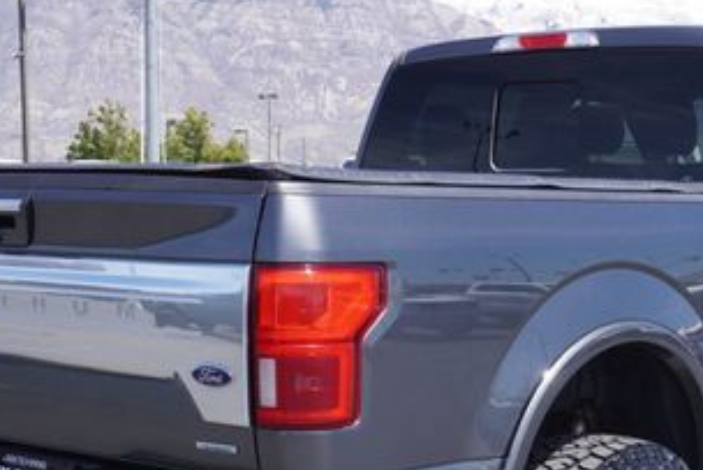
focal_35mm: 79
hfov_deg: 25.5
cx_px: 453
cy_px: 431
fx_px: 1544
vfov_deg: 17.0
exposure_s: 1/160
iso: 100
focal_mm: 25
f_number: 7.1
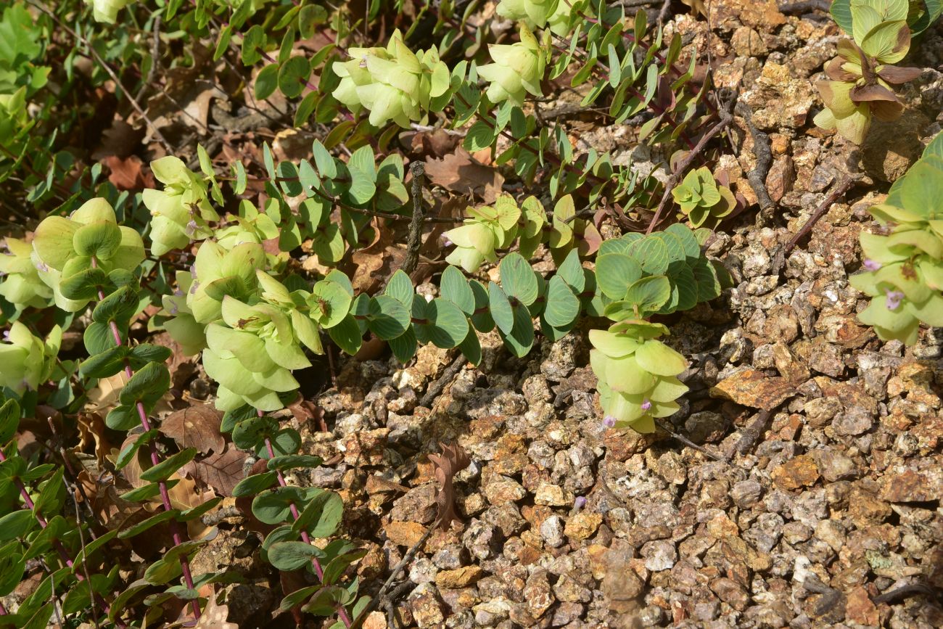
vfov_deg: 27.0
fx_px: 1310
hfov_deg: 39.6
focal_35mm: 50
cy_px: 314
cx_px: 472
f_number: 25
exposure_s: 1/125
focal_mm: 50
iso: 320
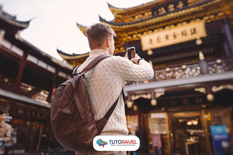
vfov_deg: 53.2
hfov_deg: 73.7
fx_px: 155
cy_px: 78
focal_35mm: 24
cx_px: 116
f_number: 1.4
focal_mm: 24
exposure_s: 1/1000
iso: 100
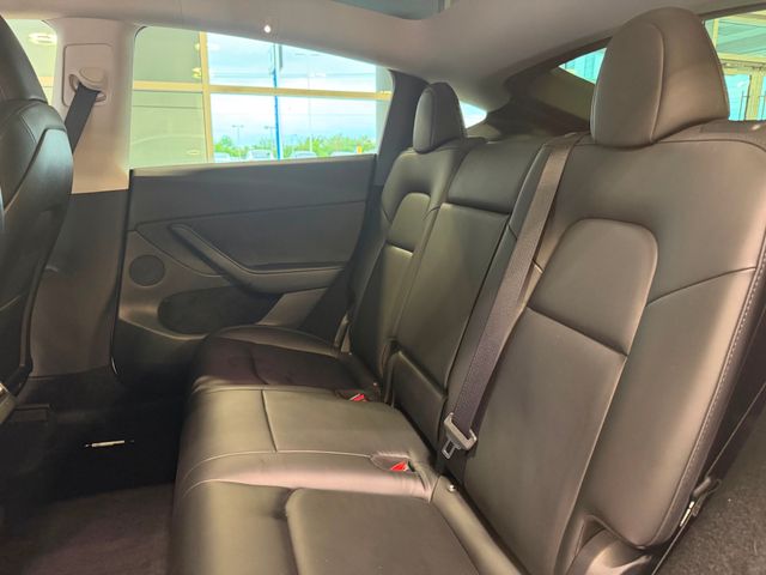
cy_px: 288
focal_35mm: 24
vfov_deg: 56.8
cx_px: 383
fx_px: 531
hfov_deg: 71.6
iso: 1000
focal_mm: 6.76
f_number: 1.78
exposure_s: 1/40
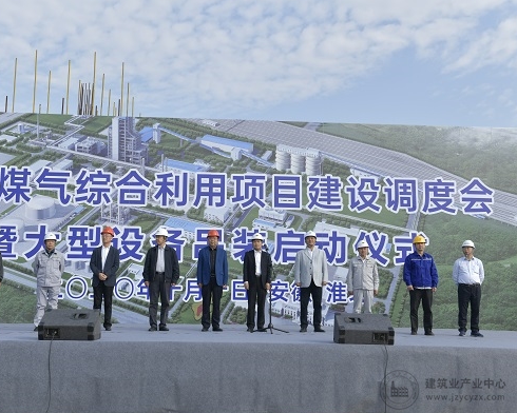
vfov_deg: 32.7
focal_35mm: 46
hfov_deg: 40.2
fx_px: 704
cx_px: 218
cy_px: 210
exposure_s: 1/500
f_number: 6.3
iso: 200
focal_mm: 40
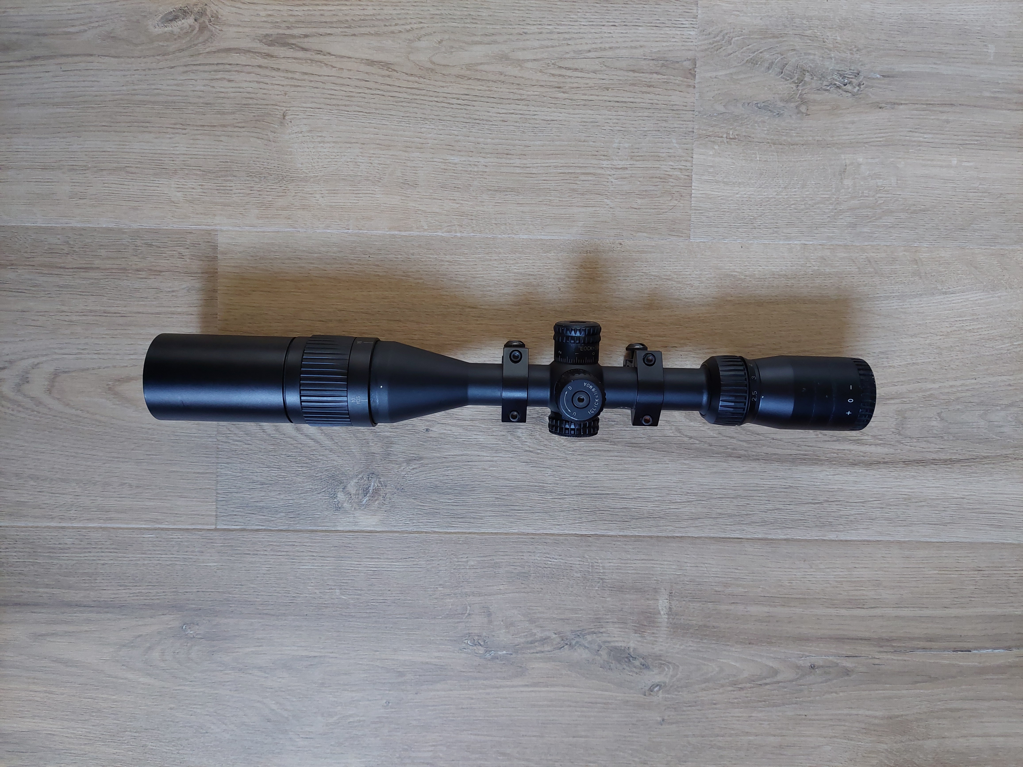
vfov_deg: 54.9
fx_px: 739
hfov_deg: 69.4
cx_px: 512
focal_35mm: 25
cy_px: 384
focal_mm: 5.23
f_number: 1.8
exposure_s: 1/50
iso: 400
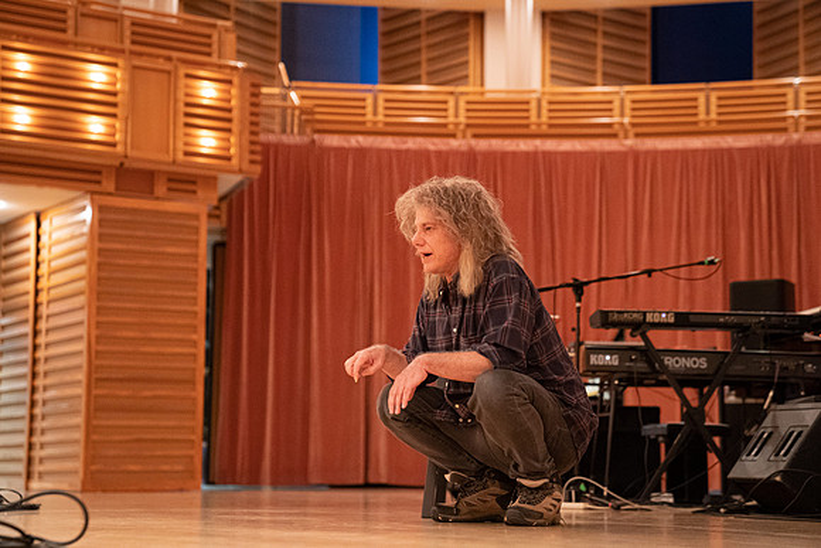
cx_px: 410
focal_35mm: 74
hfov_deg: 27.5
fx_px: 1677
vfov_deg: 18.6
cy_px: 274
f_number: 2.8
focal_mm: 70
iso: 12800
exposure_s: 1/80
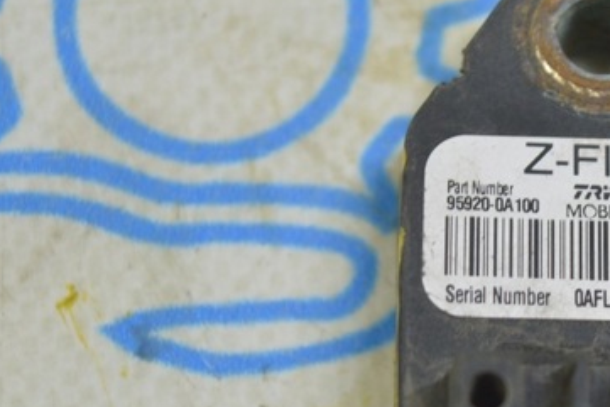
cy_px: 234
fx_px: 2473
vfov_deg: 9.4
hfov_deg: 14.0
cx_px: 444
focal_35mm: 146
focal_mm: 55
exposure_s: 1/20
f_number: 5.6
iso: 400
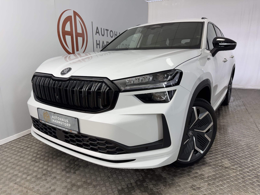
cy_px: 98
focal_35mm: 24
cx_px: 130
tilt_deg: -14.4
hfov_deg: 71.6
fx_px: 180
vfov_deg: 56.8
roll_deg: +0.6
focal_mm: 6.76
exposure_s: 1/100
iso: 125
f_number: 1.78
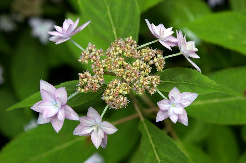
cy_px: 82
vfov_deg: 18.2
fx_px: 512
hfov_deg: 27.0
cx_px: 123
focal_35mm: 75
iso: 200
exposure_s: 1/125
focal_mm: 50
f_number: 8
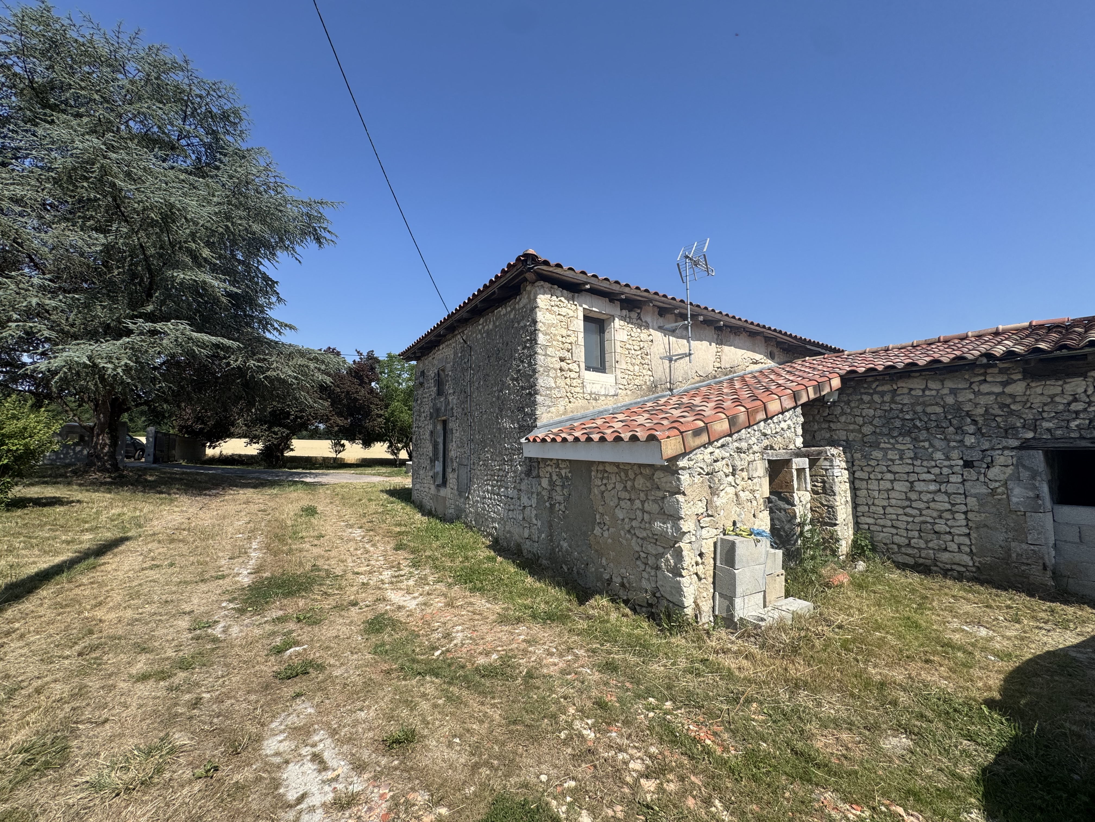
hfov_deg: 102.1
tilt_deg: +5.8
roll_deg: +0.8
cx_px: 548
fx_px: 443
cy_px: 411
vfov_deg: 85.7
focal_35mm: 14
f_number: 2.2
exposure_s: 1/2342
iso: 50
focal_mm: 2.22
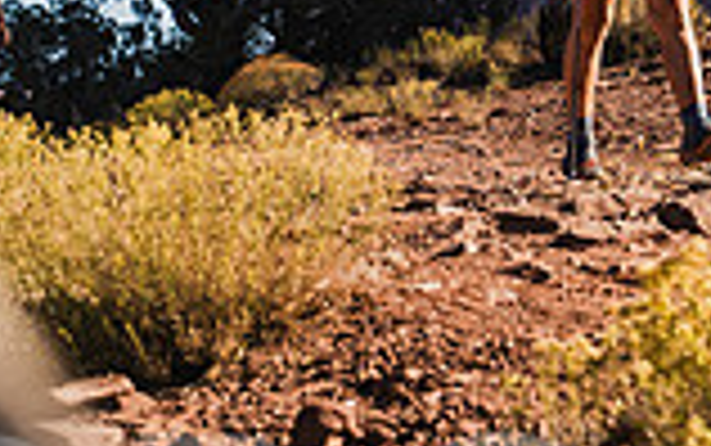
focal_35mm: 224
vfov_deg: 5.9
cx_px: 540
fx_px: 4344
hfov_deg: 9.3
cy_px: 47
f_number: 5.6
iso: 100
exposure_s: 1/500
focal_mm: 60
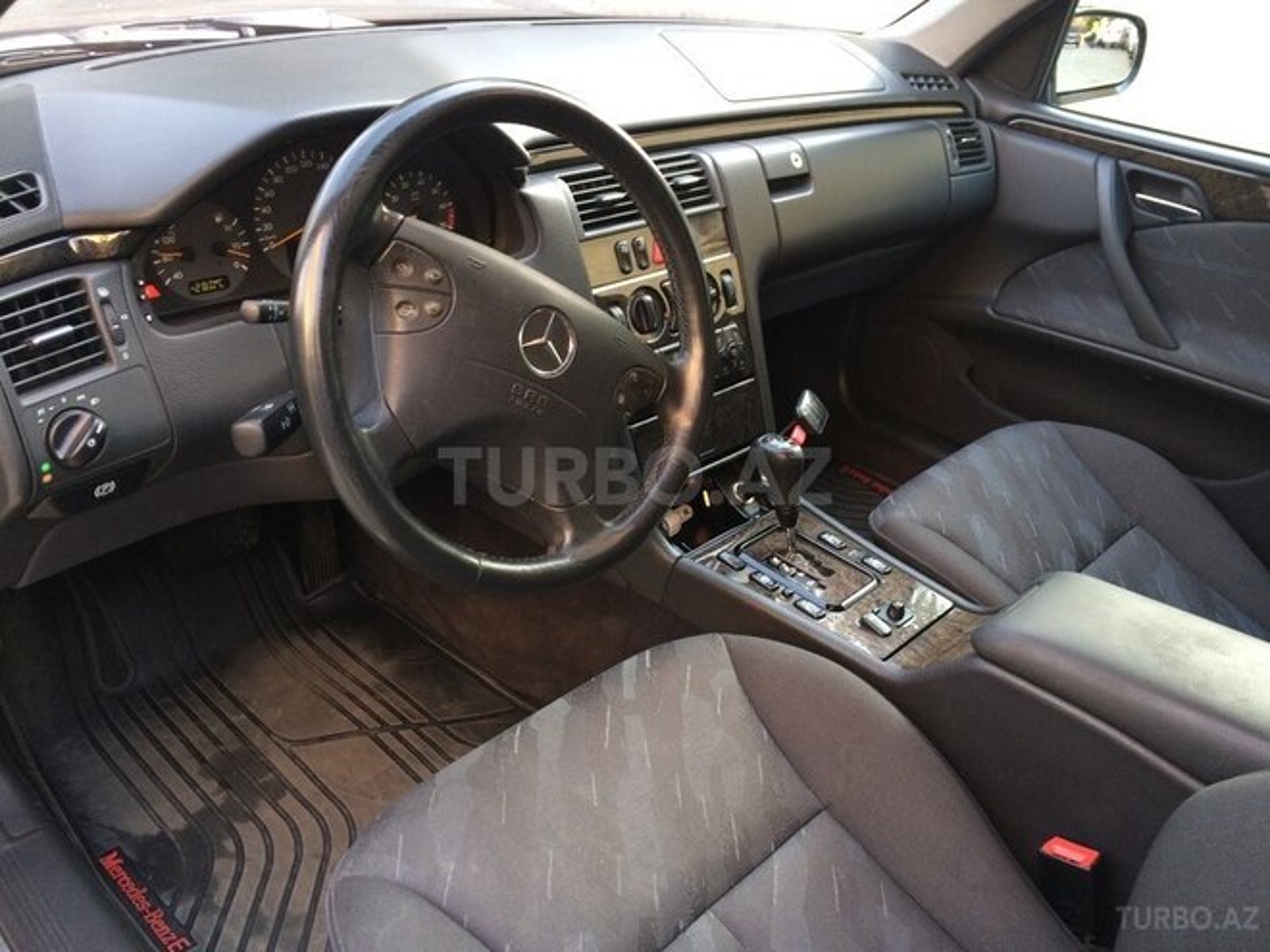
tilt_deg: -32.5
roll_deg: -6.3
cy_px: 476
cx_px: 635
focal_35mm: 29
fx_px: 1064
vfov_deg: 48.2
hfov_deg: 61.7
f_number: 2.2
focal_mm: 4.15
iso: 80
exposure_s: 1/33
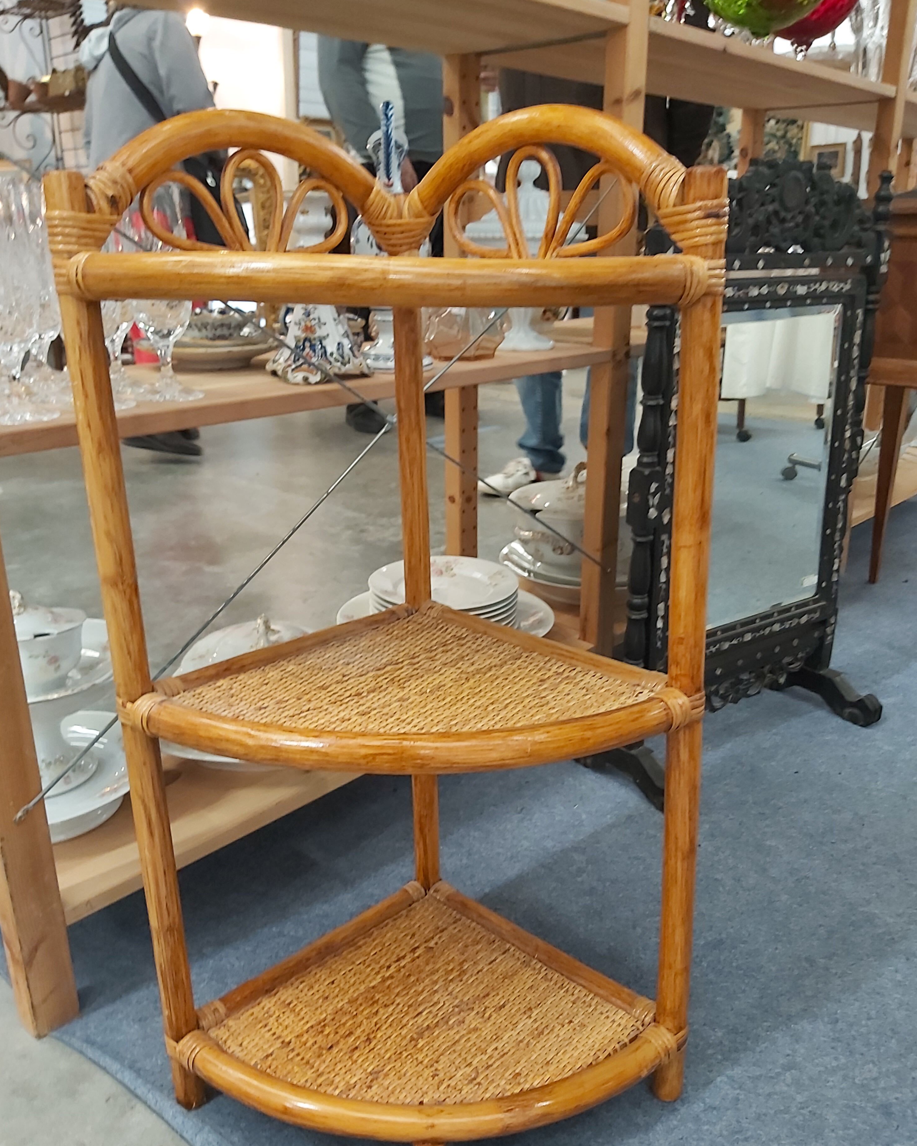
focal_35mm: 28
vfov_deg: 62.2
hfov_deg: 51.5
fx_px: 950
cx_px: 448
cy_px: 596
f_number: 1.7
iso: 250
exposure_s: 1/33
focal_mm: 3.92
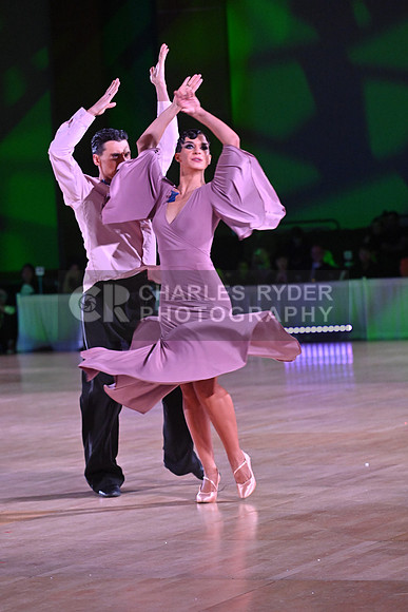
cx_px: 204
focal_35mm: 130
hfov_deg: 10.6
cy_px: 306
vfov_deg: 15.8
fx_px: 2209
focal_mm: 130
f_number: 5.6
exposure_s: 1/400
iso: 5000
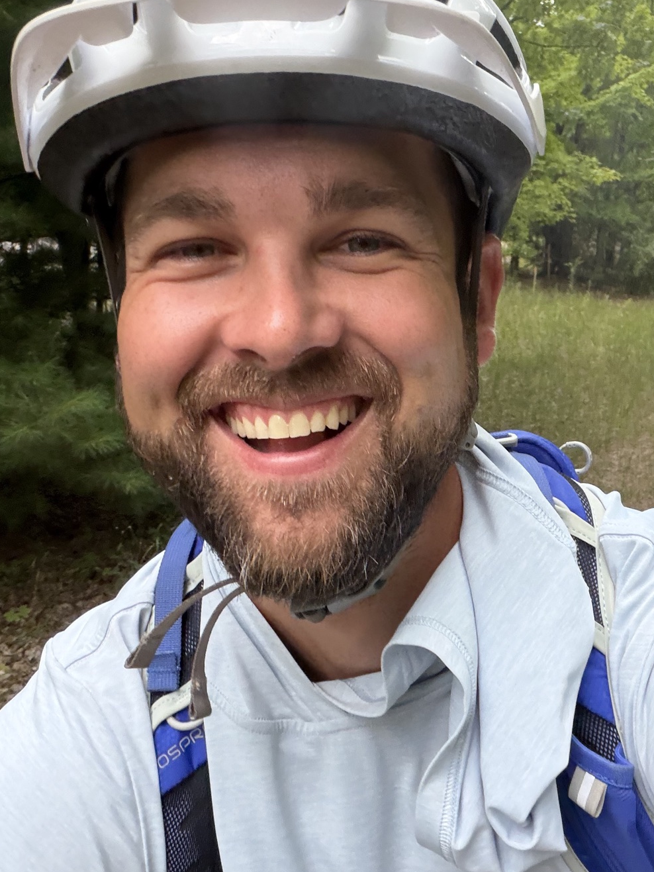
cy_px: 391
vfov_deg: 45.7
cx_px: 421
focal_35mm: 41
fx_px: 1033
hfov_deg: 34.9
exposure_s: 1/110
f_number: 1.9
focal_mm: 2.71
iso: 80
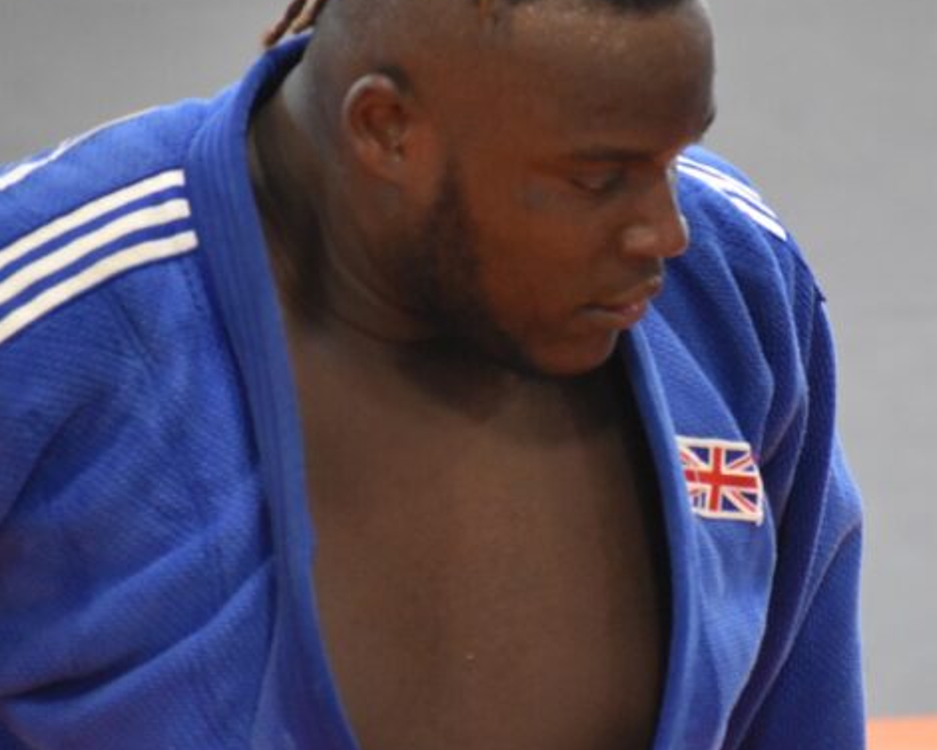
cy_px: 290
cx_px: 606
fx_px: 17887
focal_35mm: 645
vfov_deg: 2.4
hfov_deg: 3.0
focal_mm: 280
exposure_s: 1/250
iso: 4500
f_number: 6.3
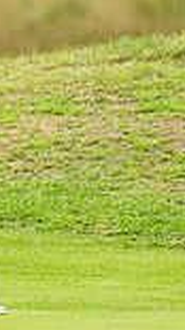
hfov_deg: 0.7
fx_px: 15365
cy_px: -2
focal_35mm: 1759
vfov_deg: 1.2
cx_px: -353
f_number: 4
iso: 800
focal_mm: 300
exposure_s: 1/2000
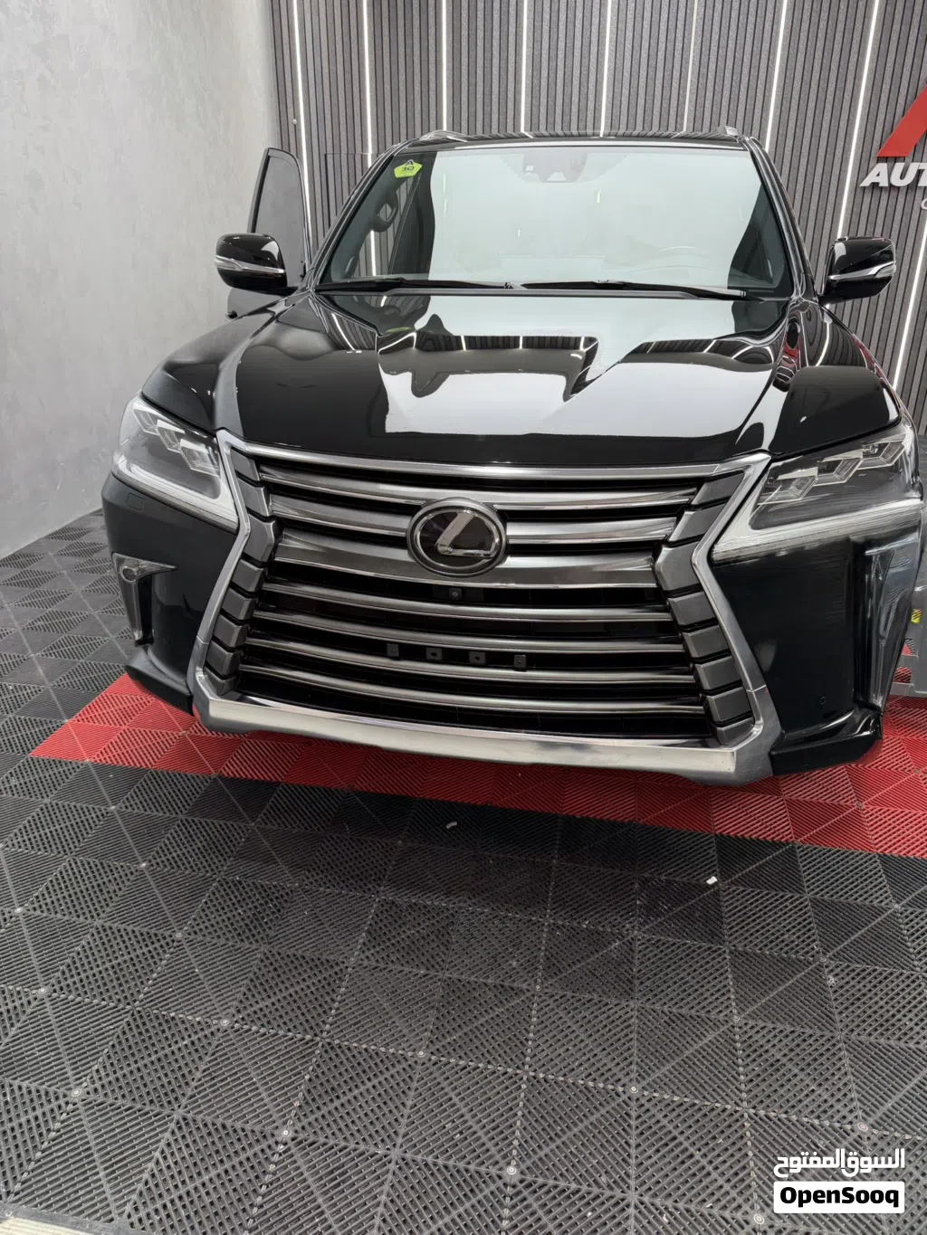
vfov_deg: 71.6
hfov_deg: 56.8
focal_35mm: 24
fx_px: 857
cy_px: 618
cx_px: 464
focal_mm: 6.76
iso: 100
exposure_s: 1/100
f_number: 1.78
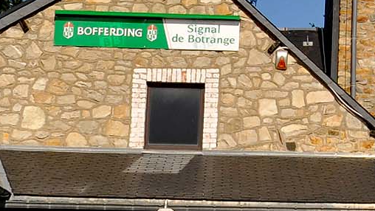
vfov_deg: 7.0
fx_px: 1691
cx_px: 482
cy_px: -128
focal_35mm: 170
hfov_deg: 12.3
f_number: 11
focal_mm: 22
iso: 200
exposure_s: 1/500
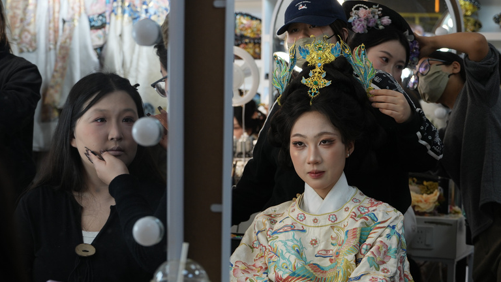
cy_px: 157
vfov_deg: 13.7
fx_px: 1169
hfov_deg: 24.1
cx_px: 185
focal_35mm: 88
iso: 320
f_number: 4
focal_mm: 63
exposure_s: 1/250
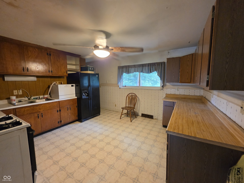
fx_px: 92
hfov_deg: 106.2
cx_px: 122
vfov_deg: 89.9
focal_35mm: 13
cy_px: 92
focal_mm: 2.2
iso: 400
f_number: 1.9
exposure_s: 1/60
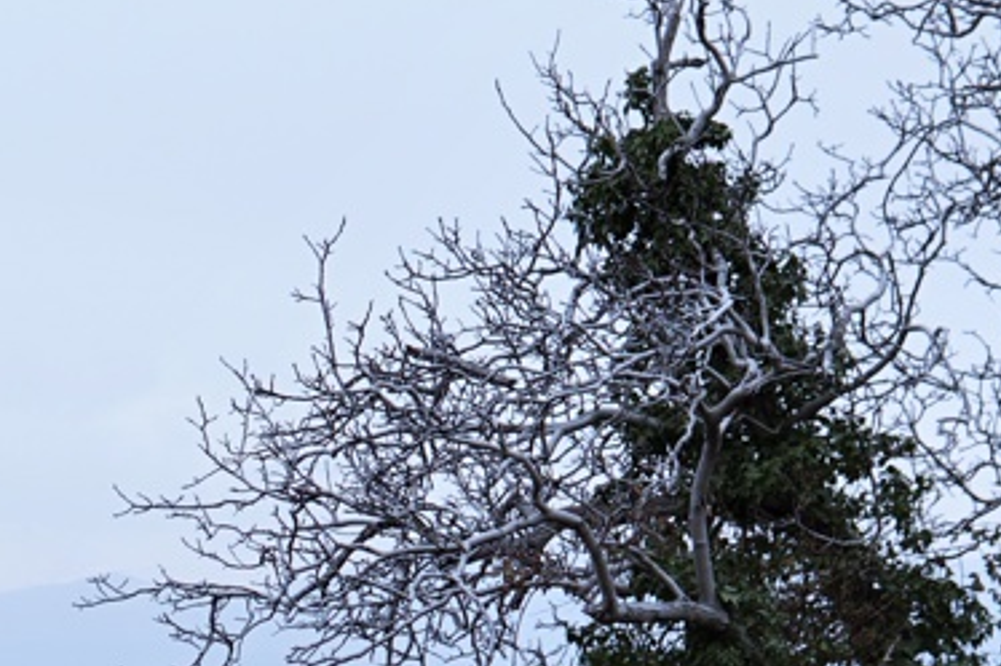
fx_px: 6420
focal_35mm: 231
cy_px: 586
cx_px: -364
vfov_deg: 5.9
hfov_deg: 8.8
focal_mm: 30
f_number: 2.8
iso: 100
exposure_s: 1/1250
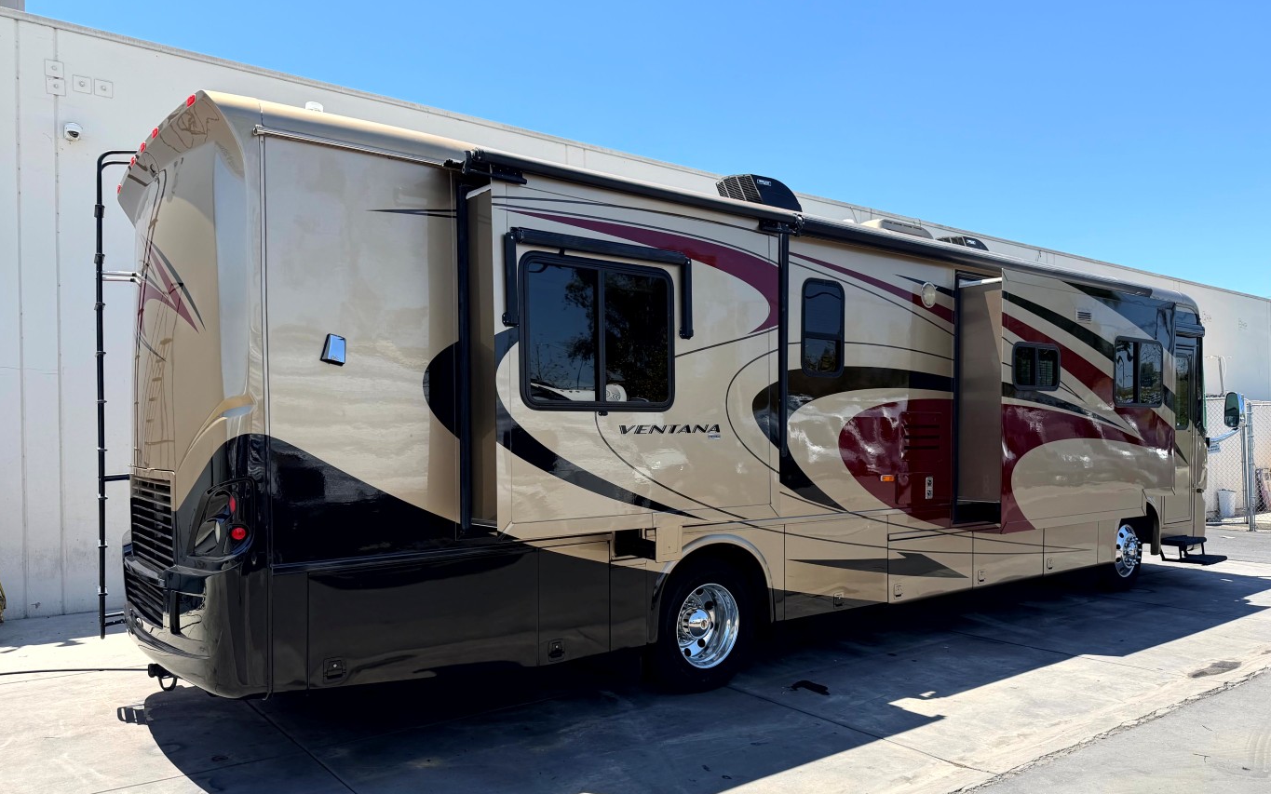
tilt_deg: +0.7
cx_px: 632
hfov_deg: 70.4
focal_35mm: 26
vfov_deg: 47.5
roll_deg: +1.4
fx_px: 901
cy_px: 447
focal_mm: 6.76
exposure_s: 1/1901
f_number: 1.78
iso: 80
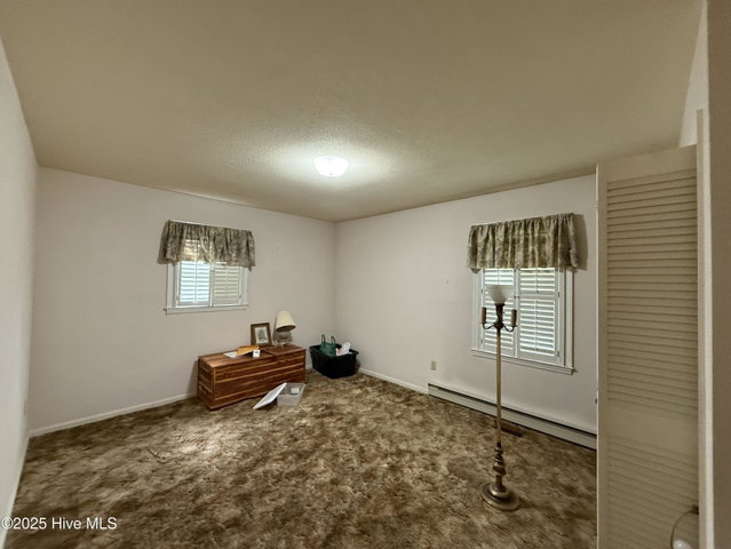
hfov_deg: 102.0
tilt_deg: +3.3
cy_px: 274
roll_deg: +1.2
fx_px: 296
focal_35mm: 14
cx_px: 366
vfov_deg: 85.7
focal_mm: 2.22
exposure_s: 1/60
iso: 500
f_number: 2.2
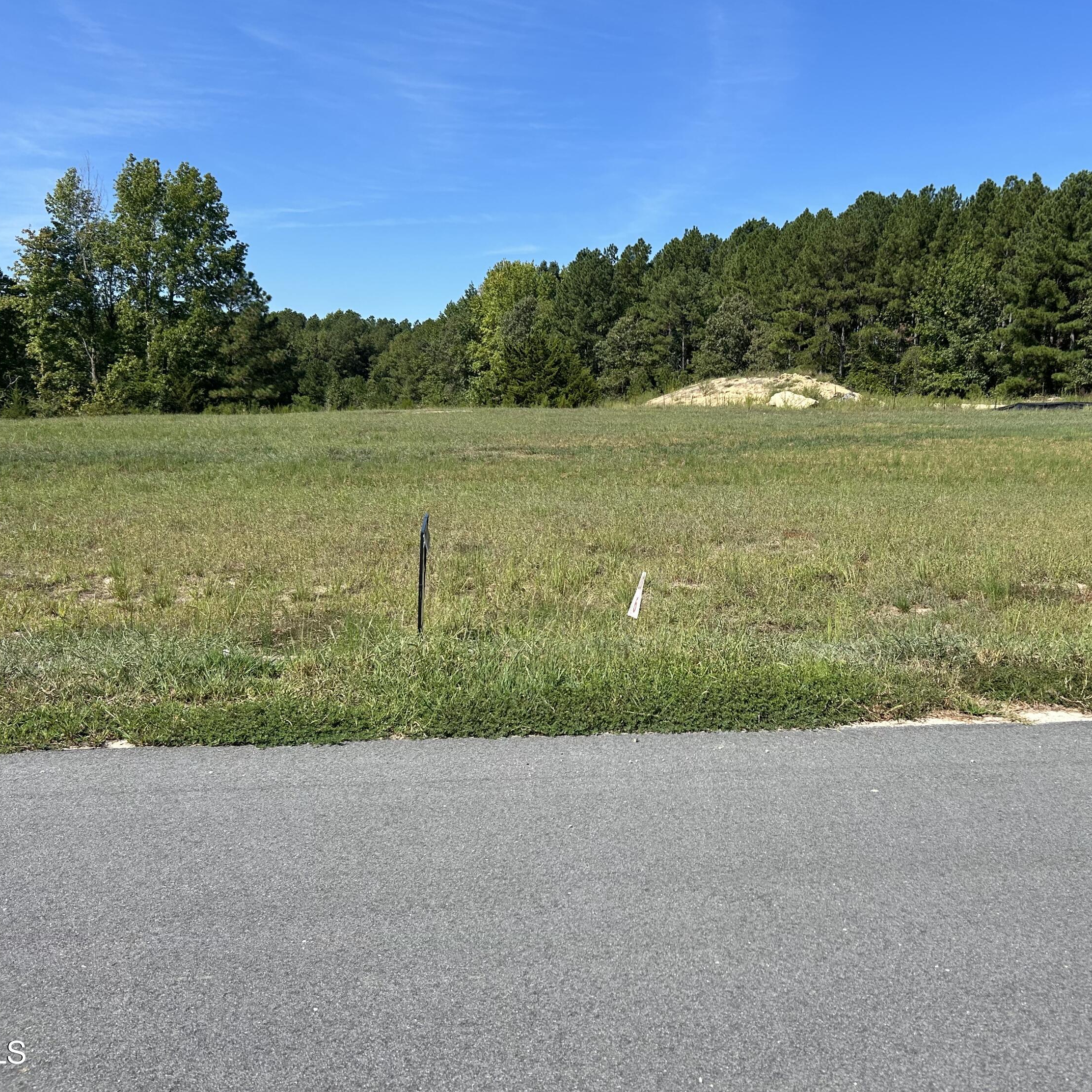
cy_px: 551
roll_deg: -1.4
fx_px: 1106
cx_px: 675
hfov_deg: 52.0
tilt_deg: -7.2
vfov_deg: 52.5
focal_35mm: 31
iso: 50
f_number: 1.5
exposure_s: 1/3460
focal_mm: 5.7
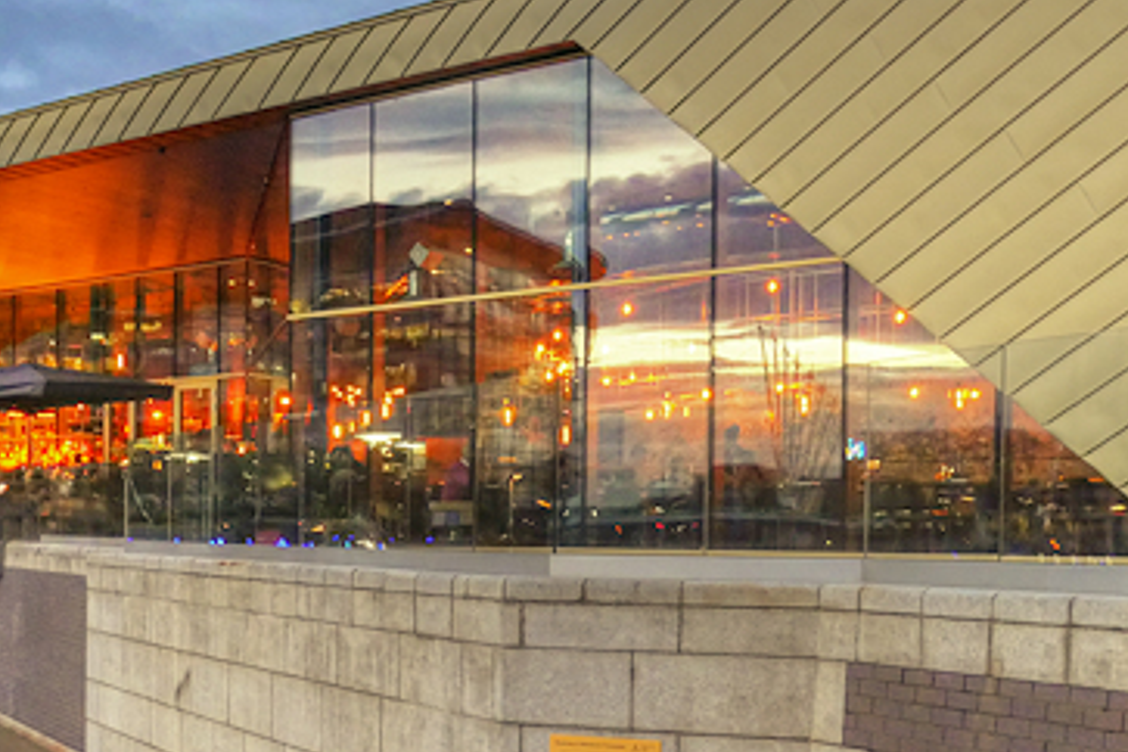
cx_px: 292
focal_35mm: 66
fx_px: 2068
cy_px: 575
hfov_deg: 30.1
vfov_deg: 20.4
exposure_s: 1/60
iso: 2500
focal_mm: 18
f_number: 5.6
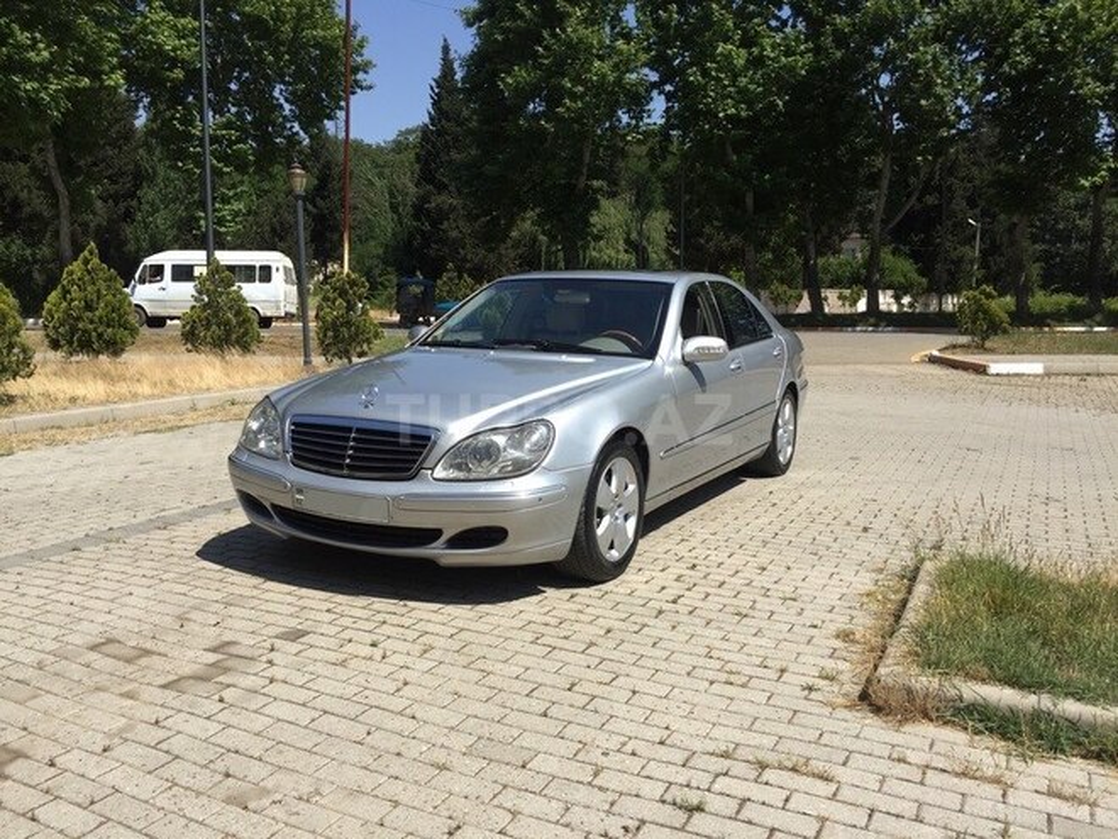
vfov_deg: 48.2
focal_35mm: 29
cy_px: 420
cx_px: 559
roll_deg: -0.5
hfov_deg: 61.7
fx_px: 937
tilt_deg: -6.9
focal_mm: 4.15
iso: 32
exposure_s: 1/1163
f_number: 2.2
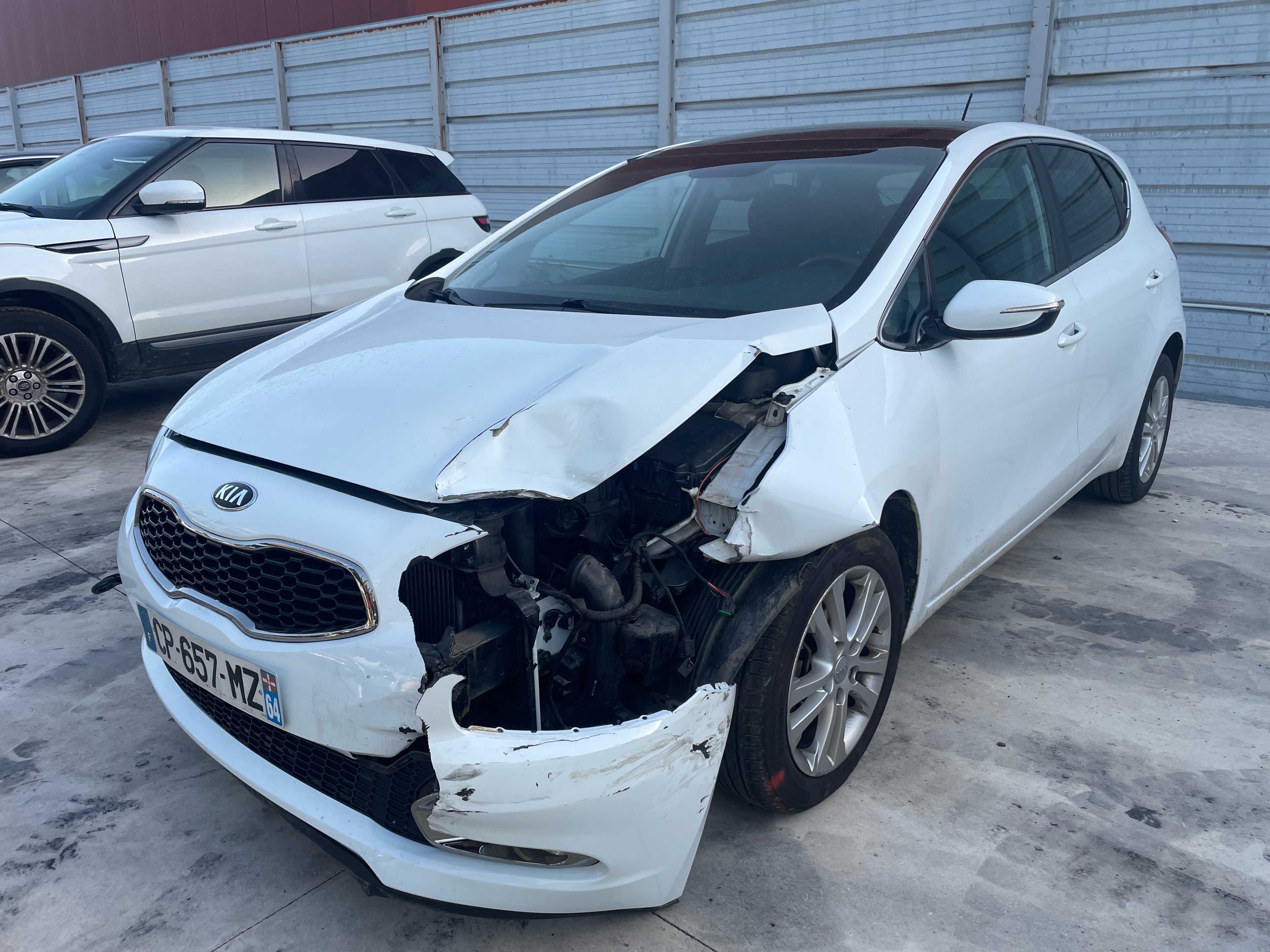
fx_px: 954
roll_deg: -0.2
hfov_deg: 67.3
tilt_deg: -17.2
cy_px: 476
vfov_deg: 53.1
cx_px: 635
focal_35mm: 26
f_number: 1.6
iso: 32
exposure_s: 1/882
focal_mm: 4.2
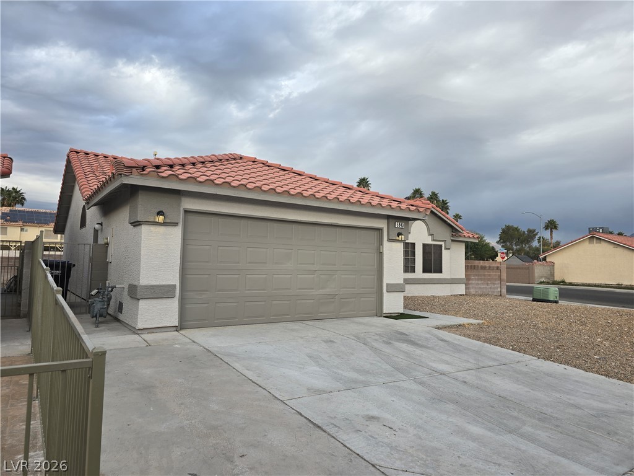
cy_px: 238
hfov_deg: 73.9
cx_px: 317
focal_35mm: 23
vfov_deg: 58.9
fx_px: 421
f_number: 1.7
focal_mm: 6.3
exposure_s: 1/183
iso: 12
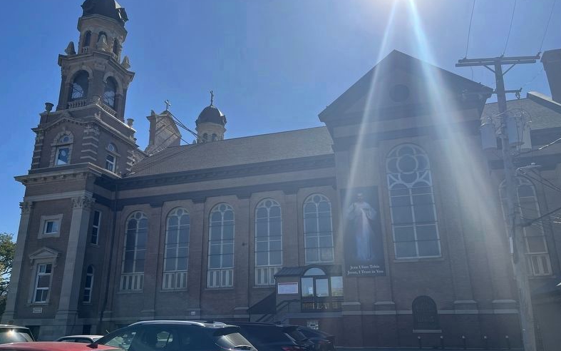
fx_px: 428
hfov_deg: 66.5
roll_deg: +1.8
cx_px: 281
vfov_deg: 44.5
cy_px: 171
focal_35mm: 28
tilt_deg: +18.8
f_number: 1.6
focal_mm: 5.1
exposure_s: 1/5319
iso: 50
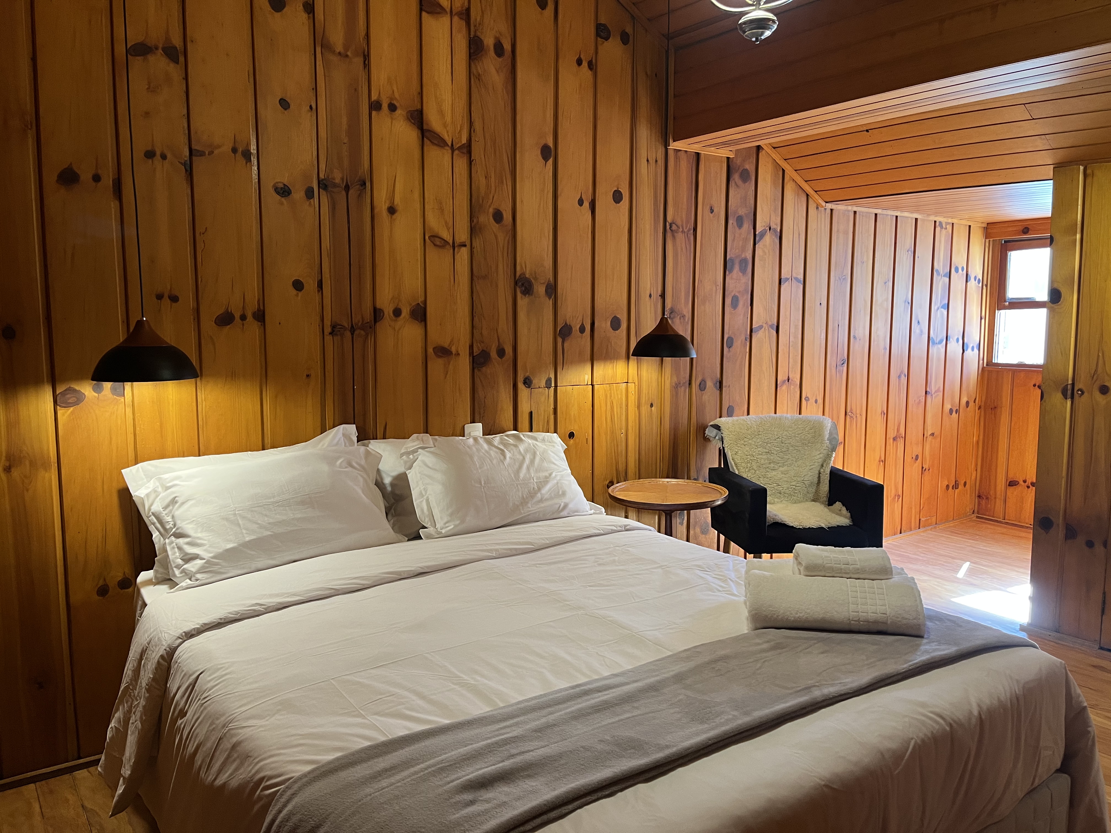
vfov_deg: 53.1
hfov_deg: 67.3
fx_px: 834
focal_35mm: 26
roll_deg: +0.2
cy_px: 416
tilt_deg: -6.5
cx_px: 556
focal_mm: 5.1
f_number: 1.6
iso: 125
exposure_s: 1/60
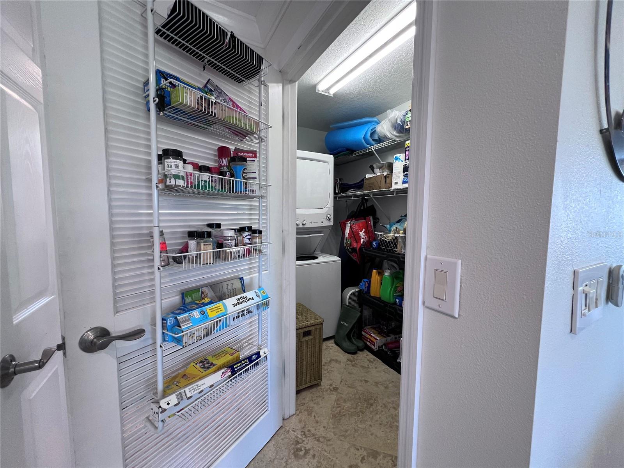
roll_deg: +0.1
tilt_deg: -4.3
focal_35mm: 13
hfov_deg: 106.2
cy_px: 234
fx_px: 234
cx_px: 312
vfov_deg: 89.9
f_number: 1.8
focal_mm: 1.57
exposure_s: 1/60
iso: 160
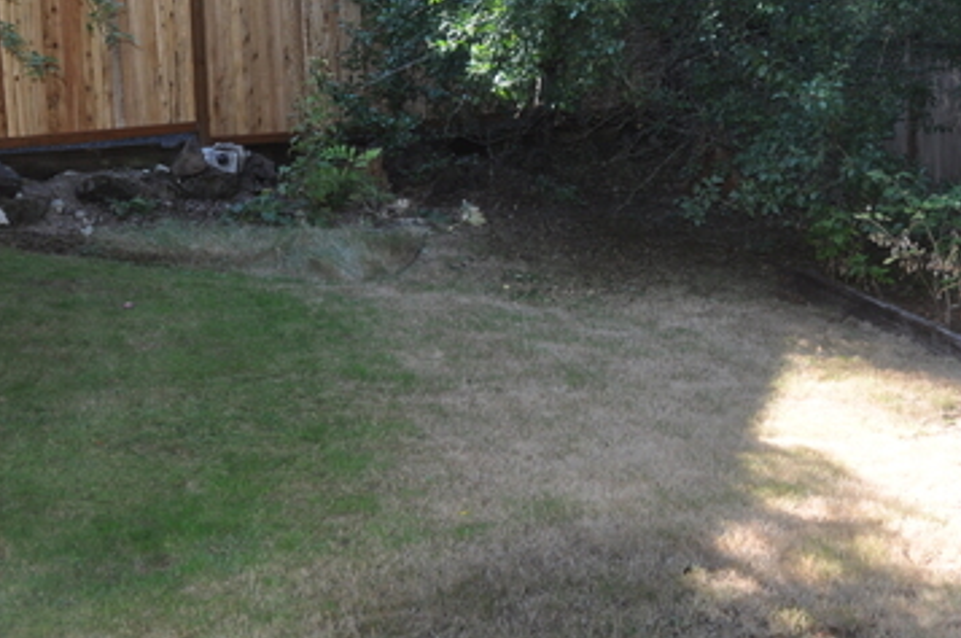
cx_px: 631
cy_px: 194
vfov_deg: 23.6
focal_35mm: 57
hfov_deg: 34.8
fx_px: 1520
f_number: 3.5
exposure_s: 1/200
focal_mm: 18
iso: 200
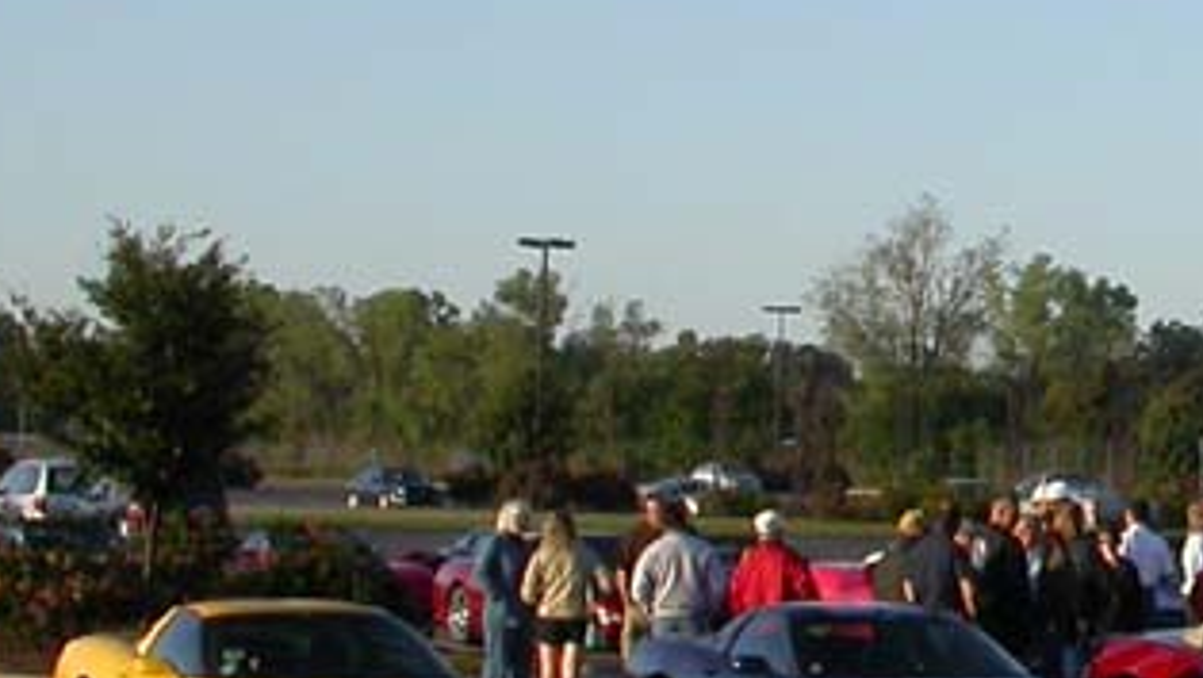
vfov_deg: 9.0
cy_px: 203
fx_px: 4309
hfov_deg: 15.2
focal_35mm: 135
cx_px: 1536
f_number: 6
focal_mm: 7.85
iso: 100
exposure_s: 1/291
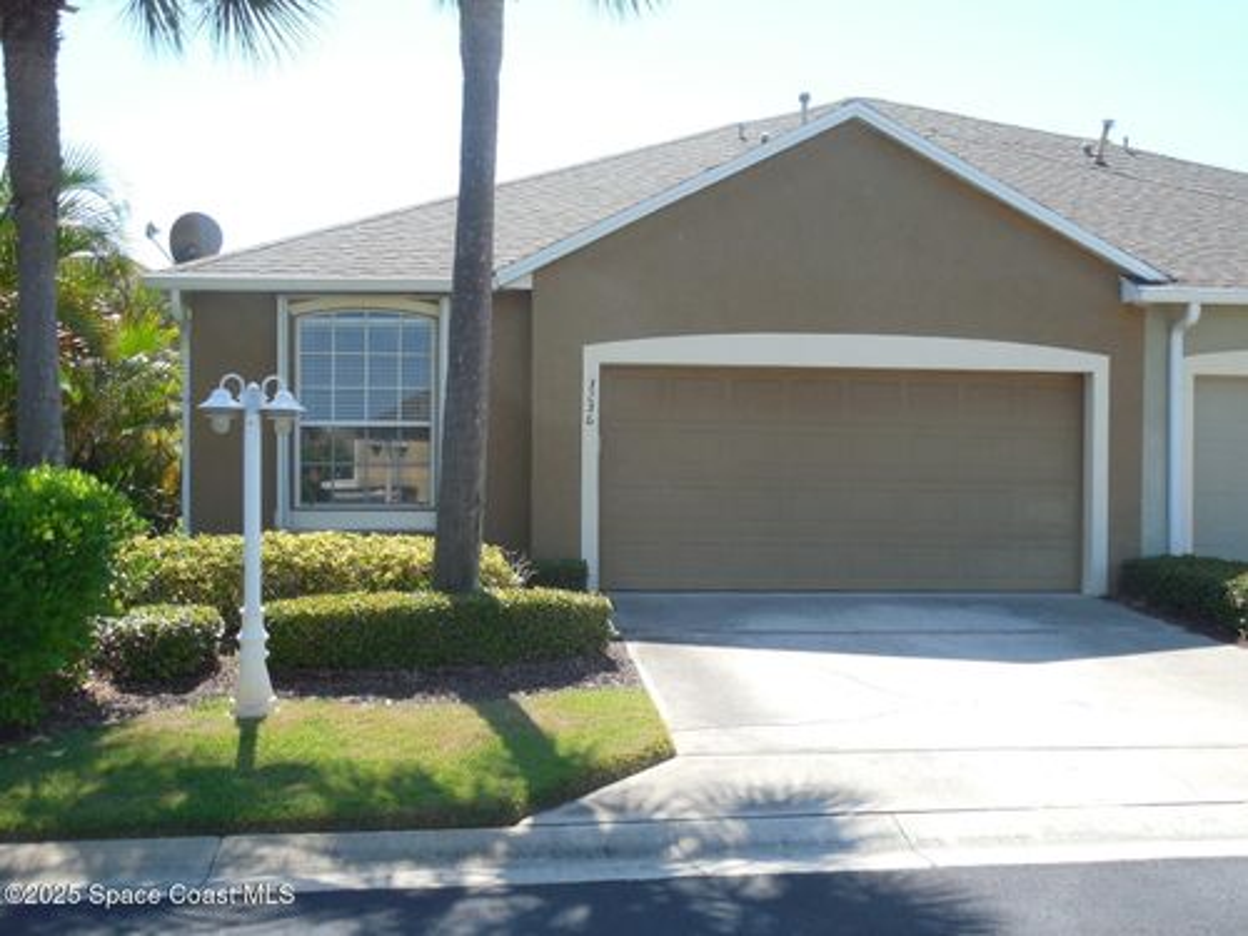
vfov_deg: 40.7
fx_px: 1262
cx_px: 624
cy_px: 468
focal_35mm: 35
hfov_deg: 52.6
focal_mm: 6.3
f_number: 3.7
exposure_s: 1/500
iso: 125
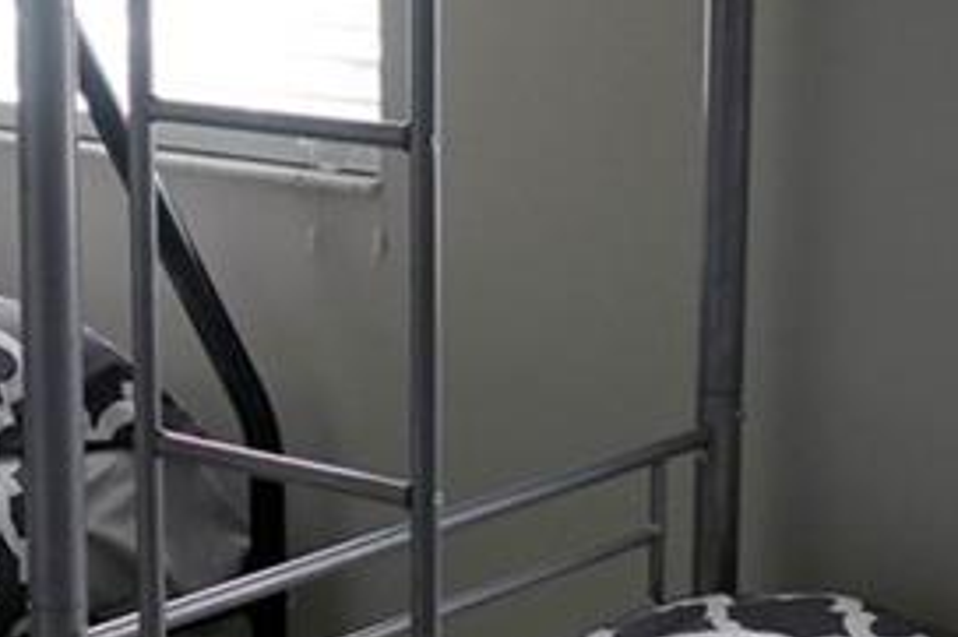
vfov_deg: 9.7
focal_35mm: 141
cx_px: 201
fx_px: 3750
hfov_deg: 14.5
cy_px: 317
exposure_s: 1/100
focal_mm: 9.4
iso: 100
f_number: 1.8
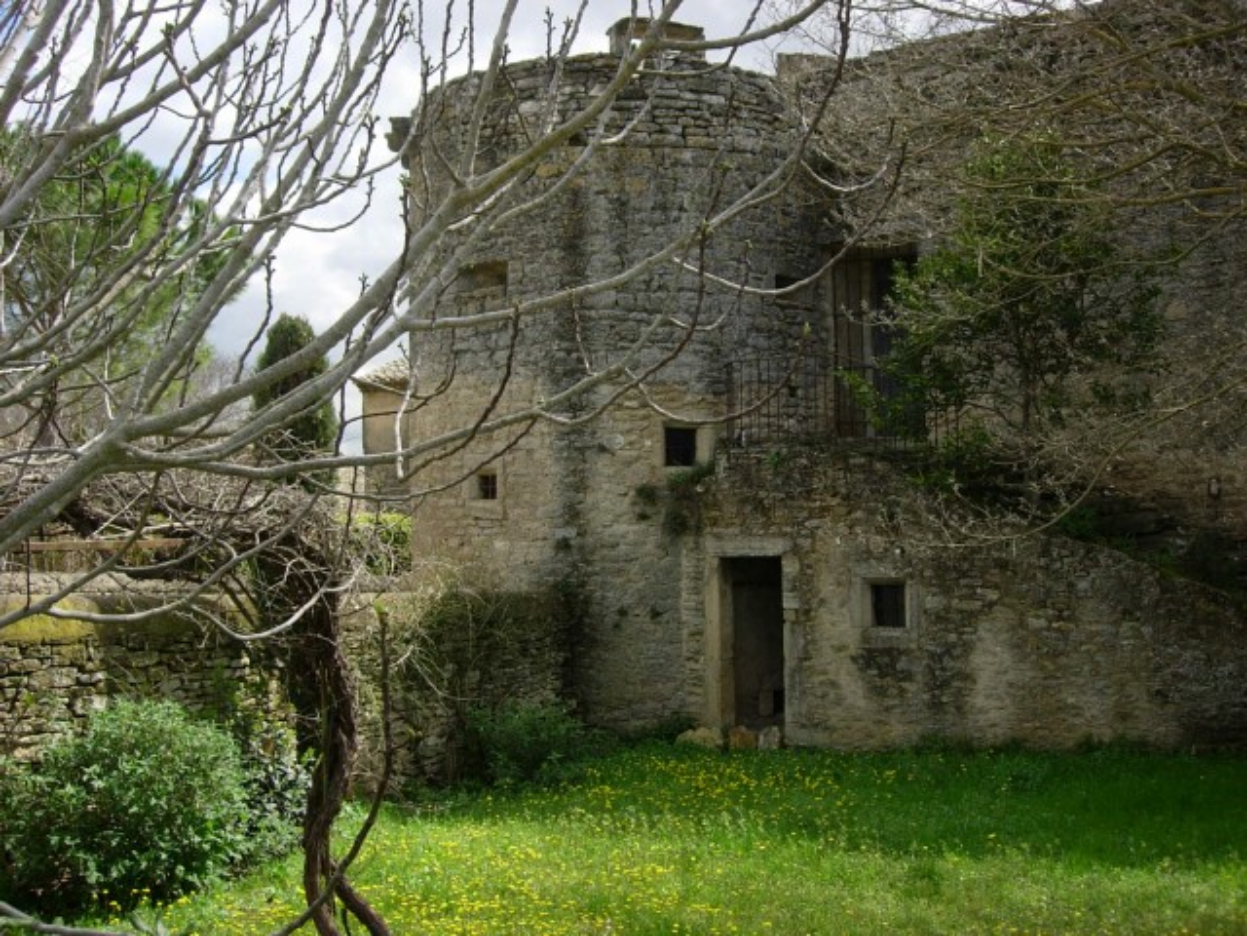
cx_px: 624
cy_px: 468
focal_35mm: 38
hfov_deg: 49.0
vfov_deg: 37.7
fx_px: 1369
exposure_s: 1/966
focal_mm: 7.8
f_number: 2.8
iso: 64
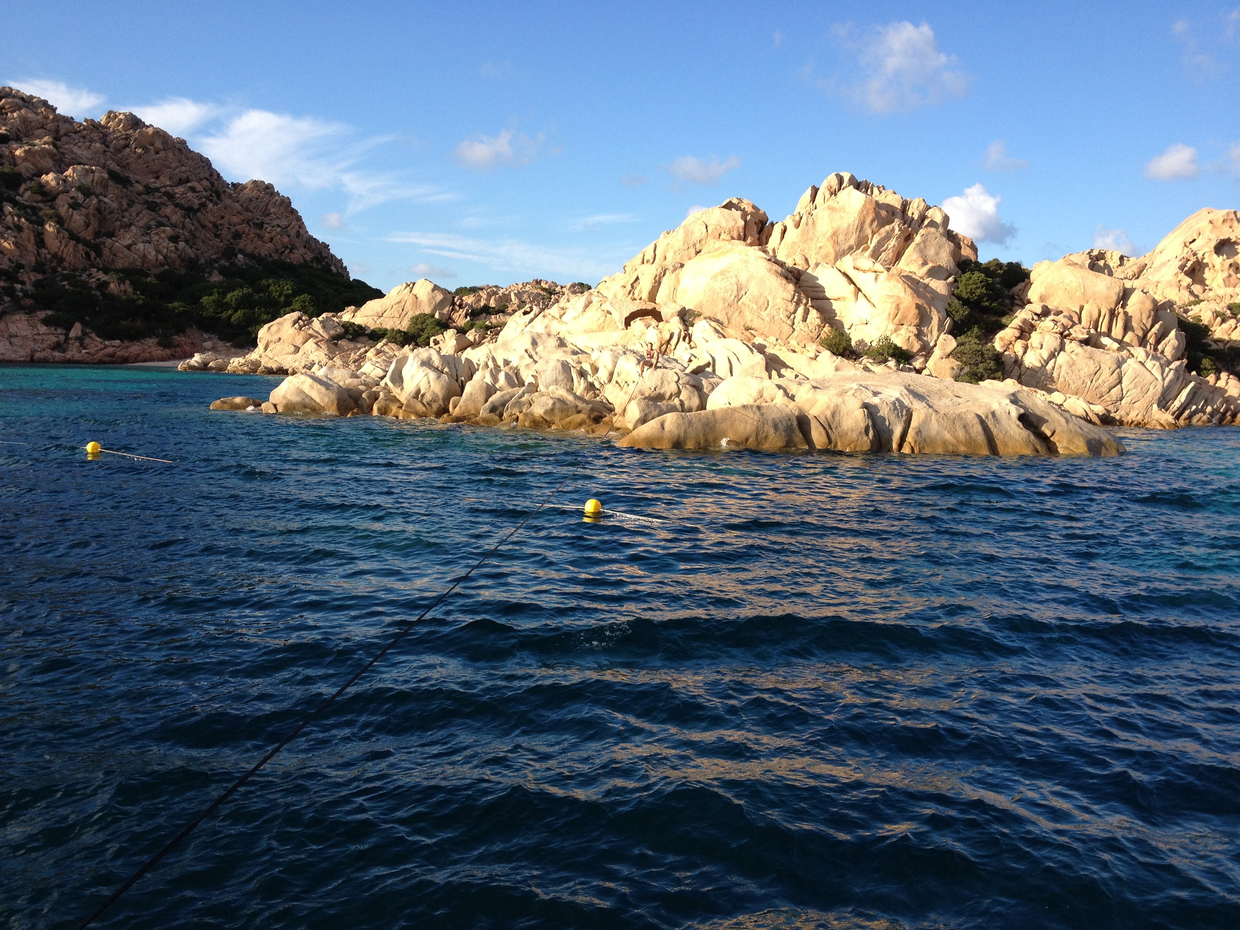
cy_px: 465
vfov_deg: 40.7
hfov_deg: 52.6
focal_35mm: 35
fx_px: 1254
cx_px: 620
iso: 64
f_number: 2.4
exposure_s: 1/935
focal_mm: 4.28
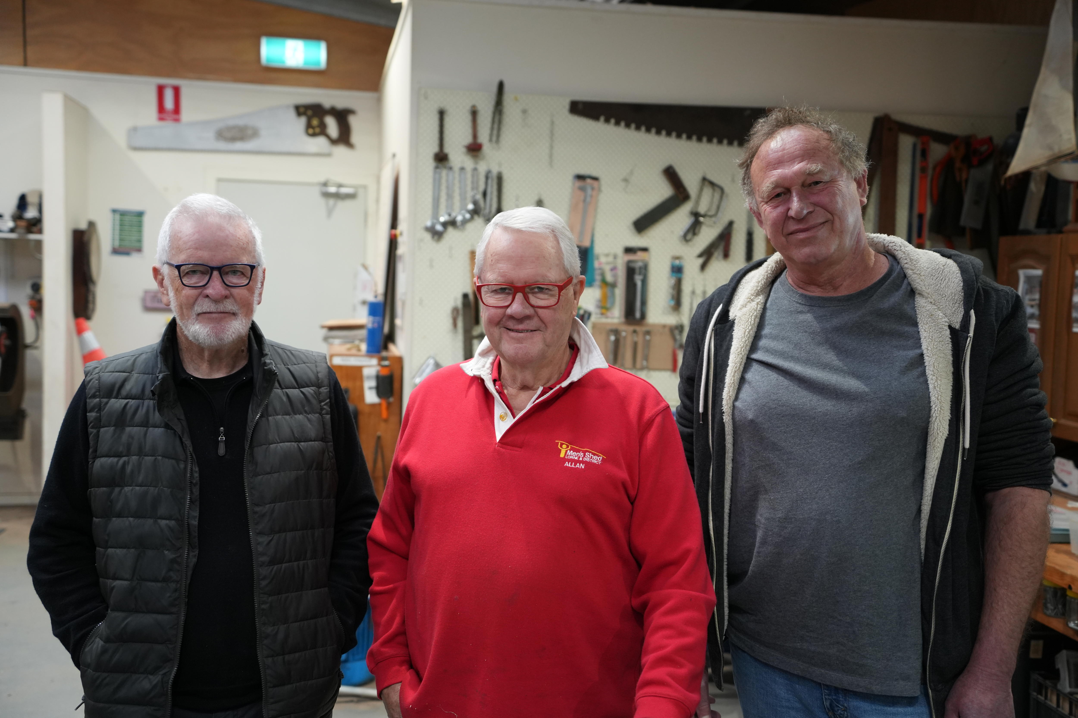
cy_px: 359
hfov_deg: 47.4
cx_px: 539
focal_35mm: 41
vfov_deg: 32.6
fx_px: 1228
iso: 1600
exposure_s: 1/100
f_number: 3.2
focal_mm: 41
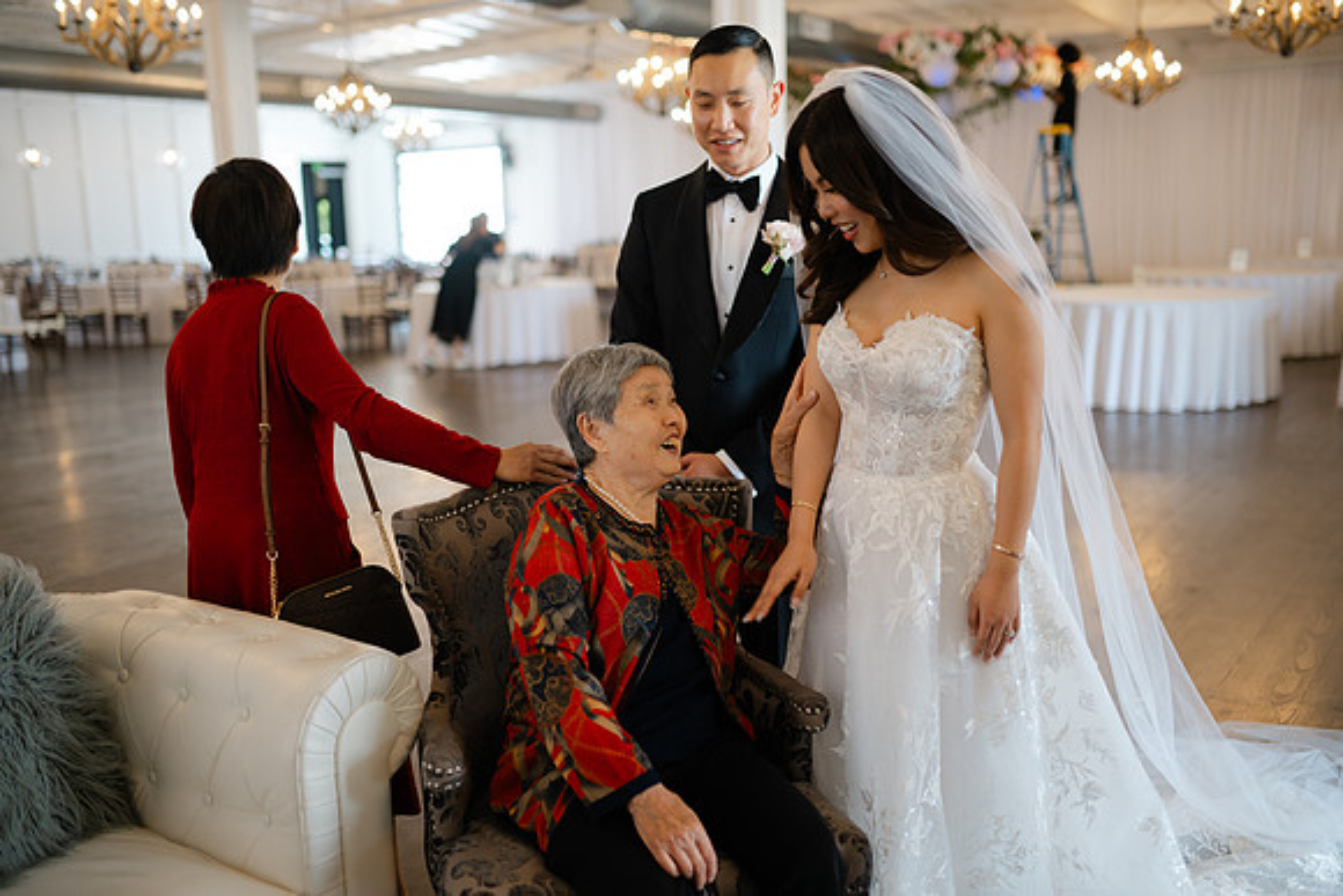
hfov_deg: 54.4
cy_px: 448
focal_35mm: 35
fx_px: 1306
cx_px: 672
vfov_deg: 37.9
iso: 400
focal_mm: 35
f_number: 1.4
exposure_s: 1/160
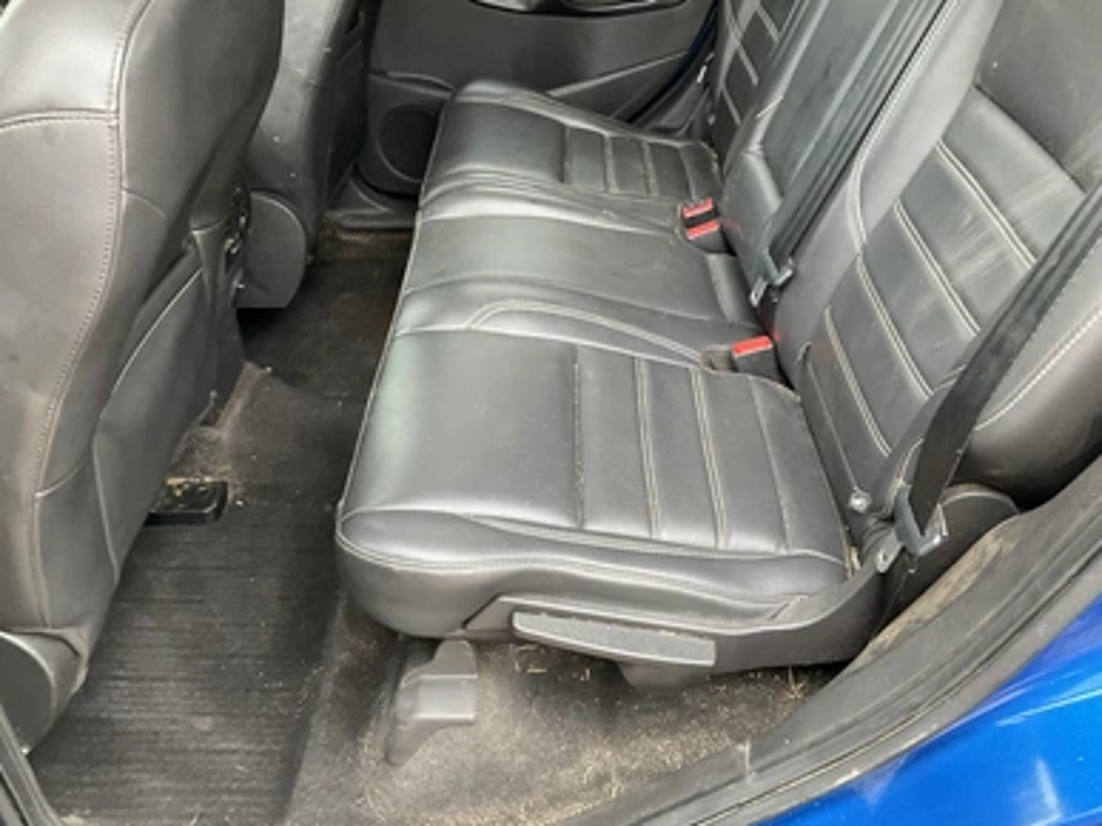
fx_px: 955
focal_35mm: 30
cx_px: 547
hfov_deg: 60.0
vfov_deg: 46.8
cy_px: 404
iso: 125
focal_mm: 3
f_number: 1.8
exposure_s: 1/60
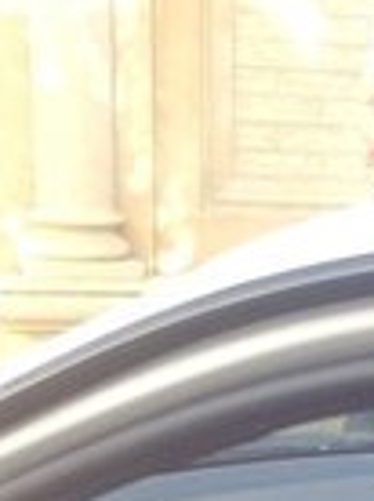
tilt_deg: -30.2
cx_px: 343
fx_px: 1720
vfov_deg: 14.6
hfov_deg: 12.3
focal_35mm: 119
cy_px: 886
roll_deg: -3.9
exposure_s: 1/60
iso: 40
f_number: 2.4
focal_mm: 3.3
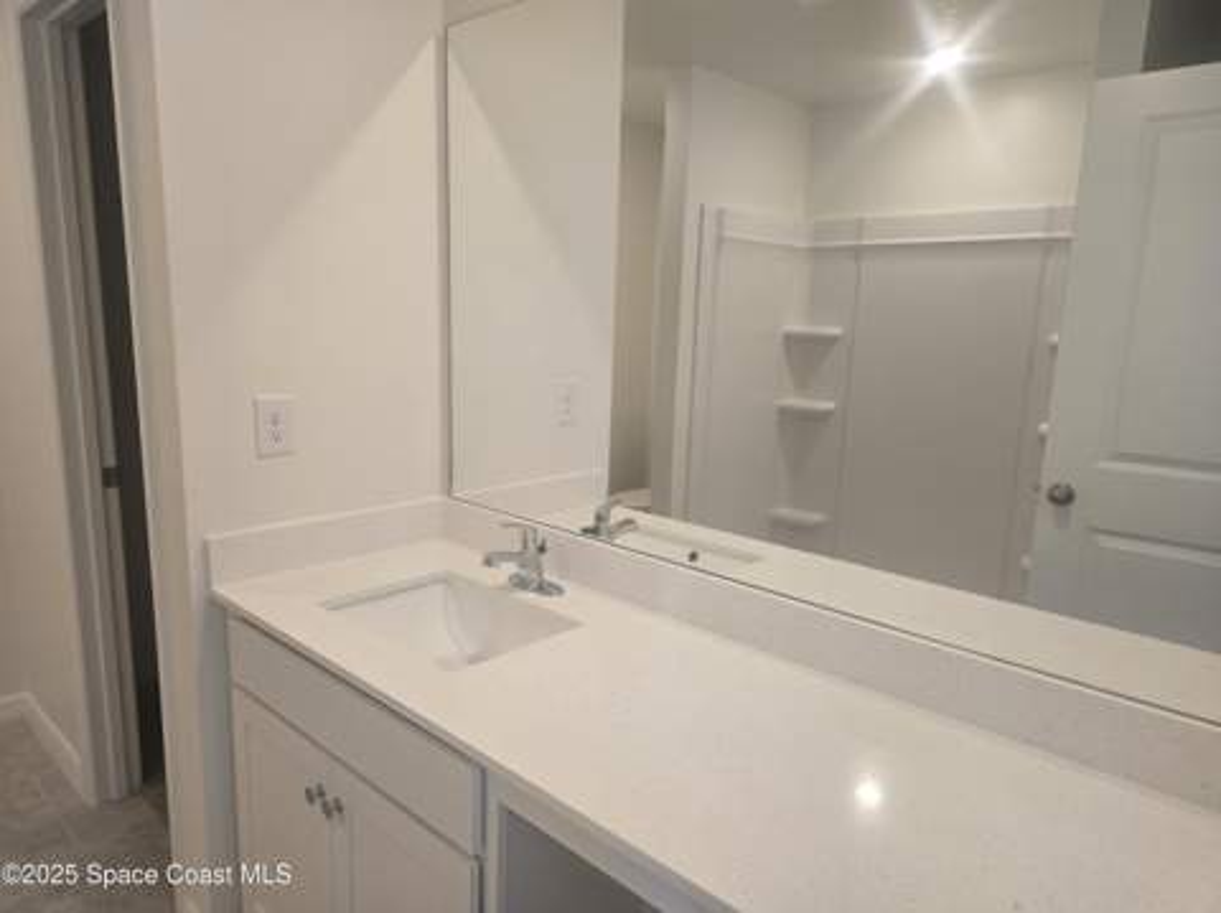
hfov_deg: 74.0
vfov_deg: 58.8
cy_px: 456
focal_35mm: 23
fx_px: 810
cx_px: 610
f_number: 1.7
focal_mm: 6.3
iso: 100
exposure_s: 1/120
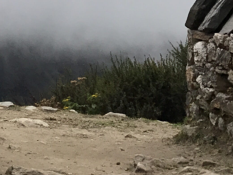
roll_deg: +0.0
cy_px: -39
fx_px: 727
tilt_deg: +3.6
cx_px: -174
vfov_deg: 13.3
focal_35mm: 108
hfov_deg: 15.8
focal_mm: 3.99
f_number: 1.8
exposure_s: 1/2740
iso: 20
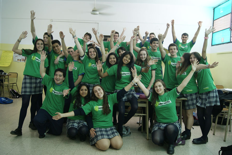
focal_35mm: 30
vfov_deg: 43.6
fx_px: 193
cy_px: 78
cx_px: 116
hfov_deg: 61.9
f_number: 4
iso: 200
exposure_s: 1/20
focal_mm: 20
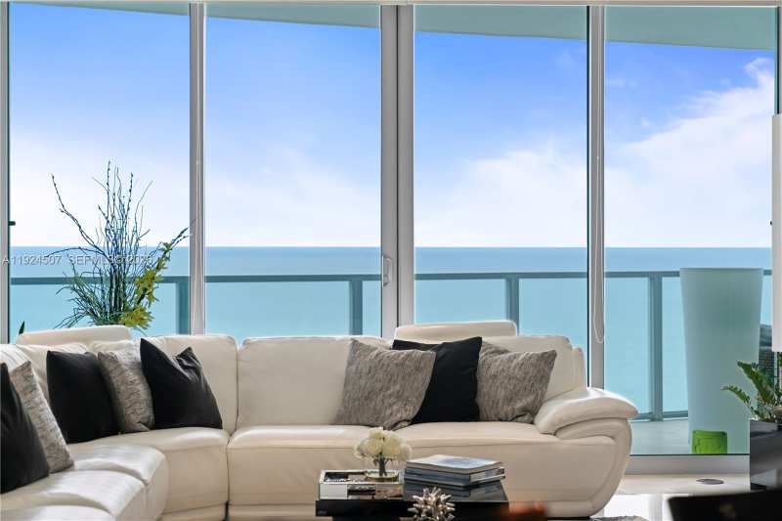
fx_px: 1498
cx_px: 391
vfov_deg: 19.7
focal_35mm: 69
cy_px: 260
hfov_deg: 29.2
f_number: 2.8
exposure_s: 1/60
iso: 100
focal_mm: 69
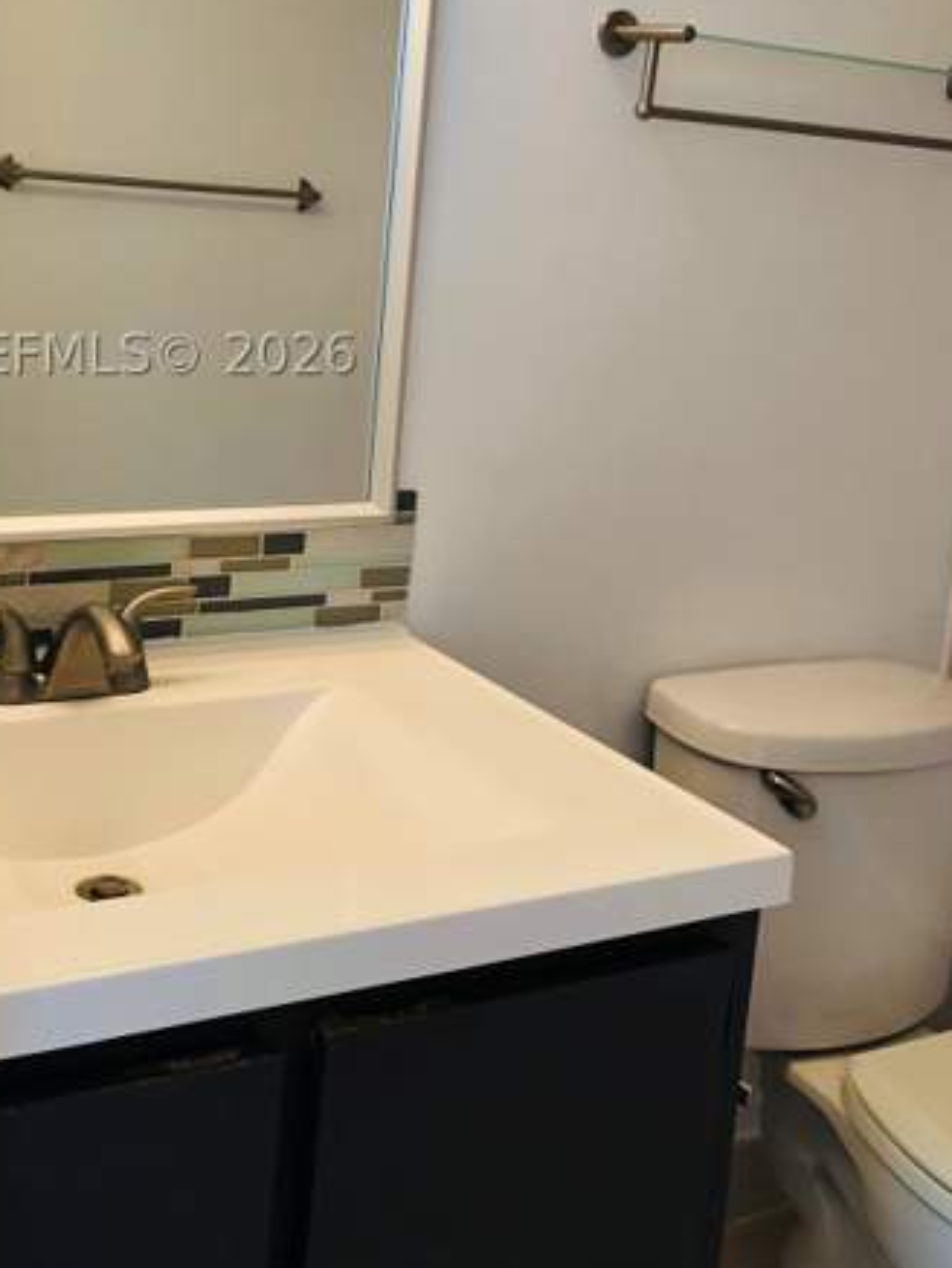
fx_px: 1503
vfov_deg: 44.6
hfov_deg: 34.7
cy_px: 354
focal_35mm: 41
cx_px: 287
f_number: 1.8
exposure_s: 1/120
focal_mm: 3.99
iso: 50
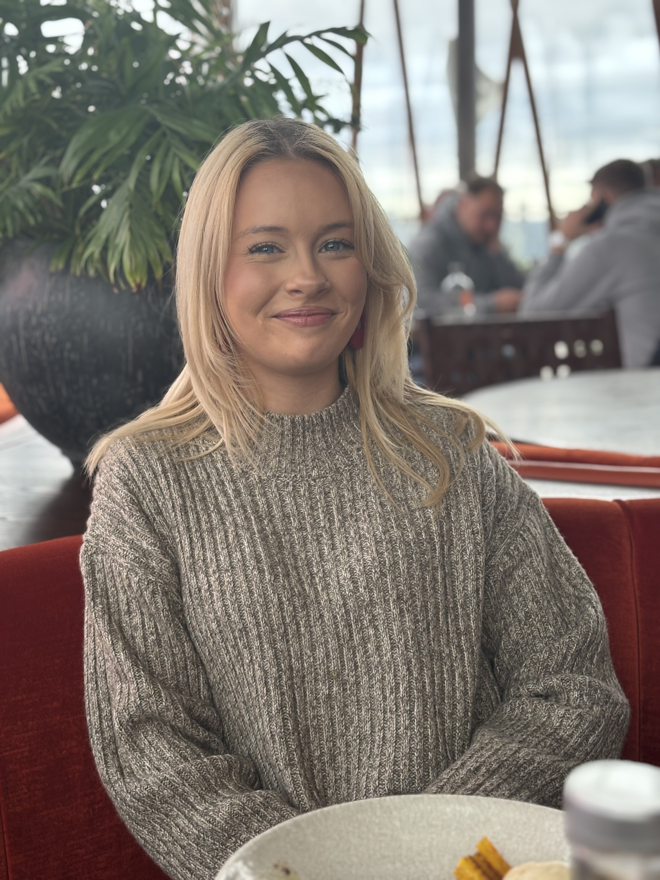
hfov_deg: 28.0
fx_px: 1322
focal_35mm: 52
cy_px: 440
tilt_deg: -8.5
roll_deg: +2.2
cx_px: 330
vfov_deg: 36.8
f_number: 1.6
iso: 64
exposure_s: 1/57
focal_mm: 5.96
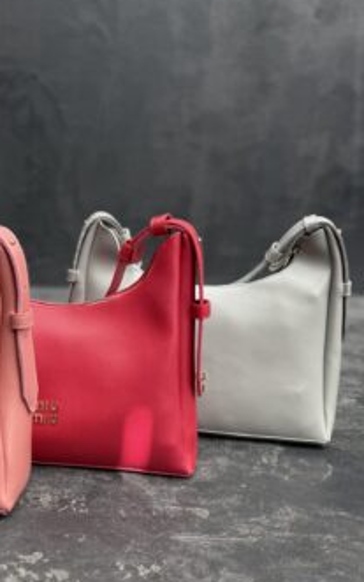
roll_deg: -2.4
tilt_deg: -13.1
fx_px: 650
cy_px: 330
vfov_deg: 48.1
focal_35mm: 41
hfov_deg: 29.8
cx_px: 26
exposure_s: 1/481
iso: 80
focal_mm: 6.76
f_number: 1.78
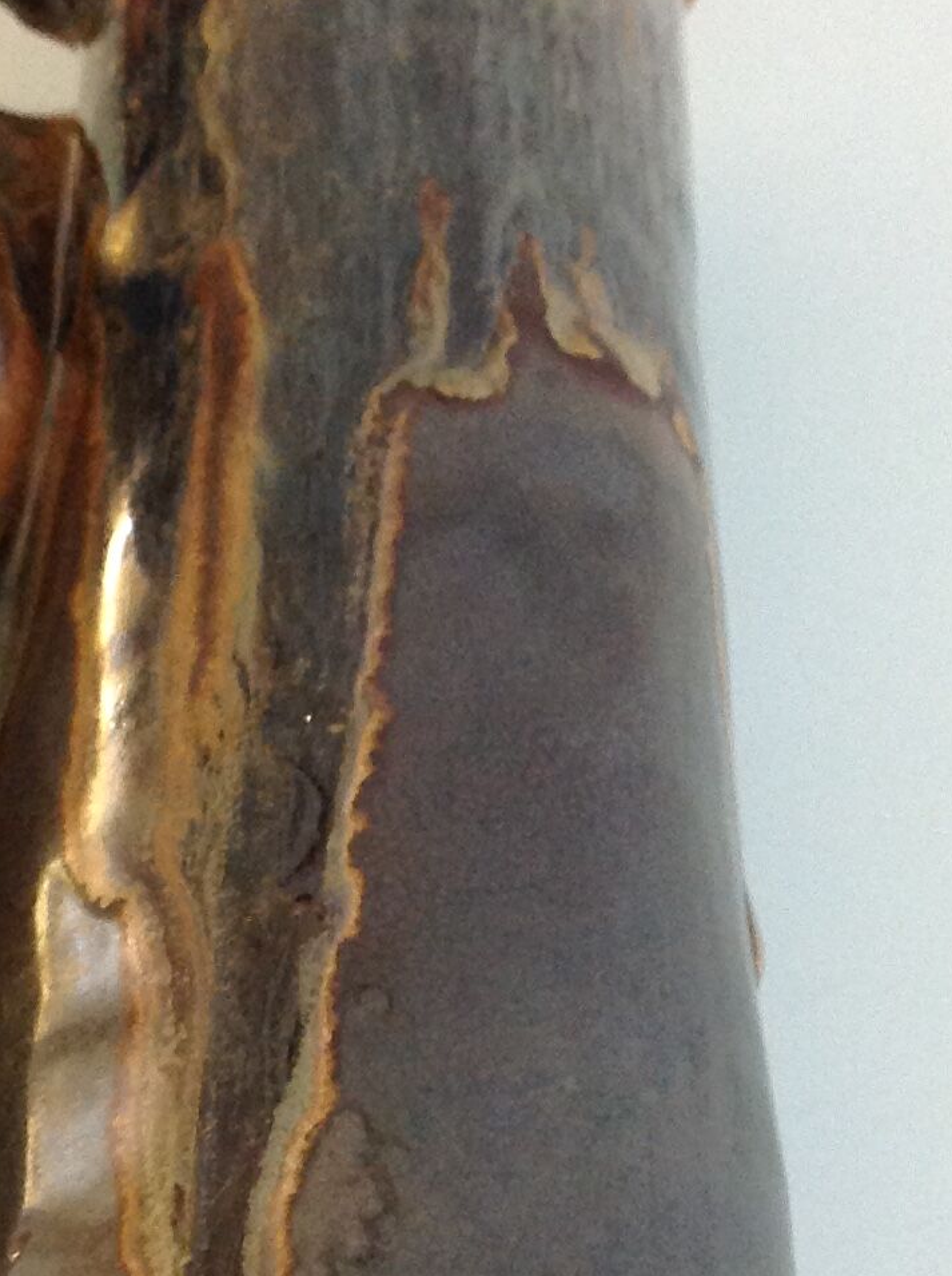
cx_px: 351
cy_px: 979
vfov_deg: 20.5
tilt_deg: -47.1
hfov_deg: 15.5
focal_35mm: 95
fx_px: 3494
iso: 250
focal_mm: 4.28
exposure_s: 1/15
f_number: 2.4
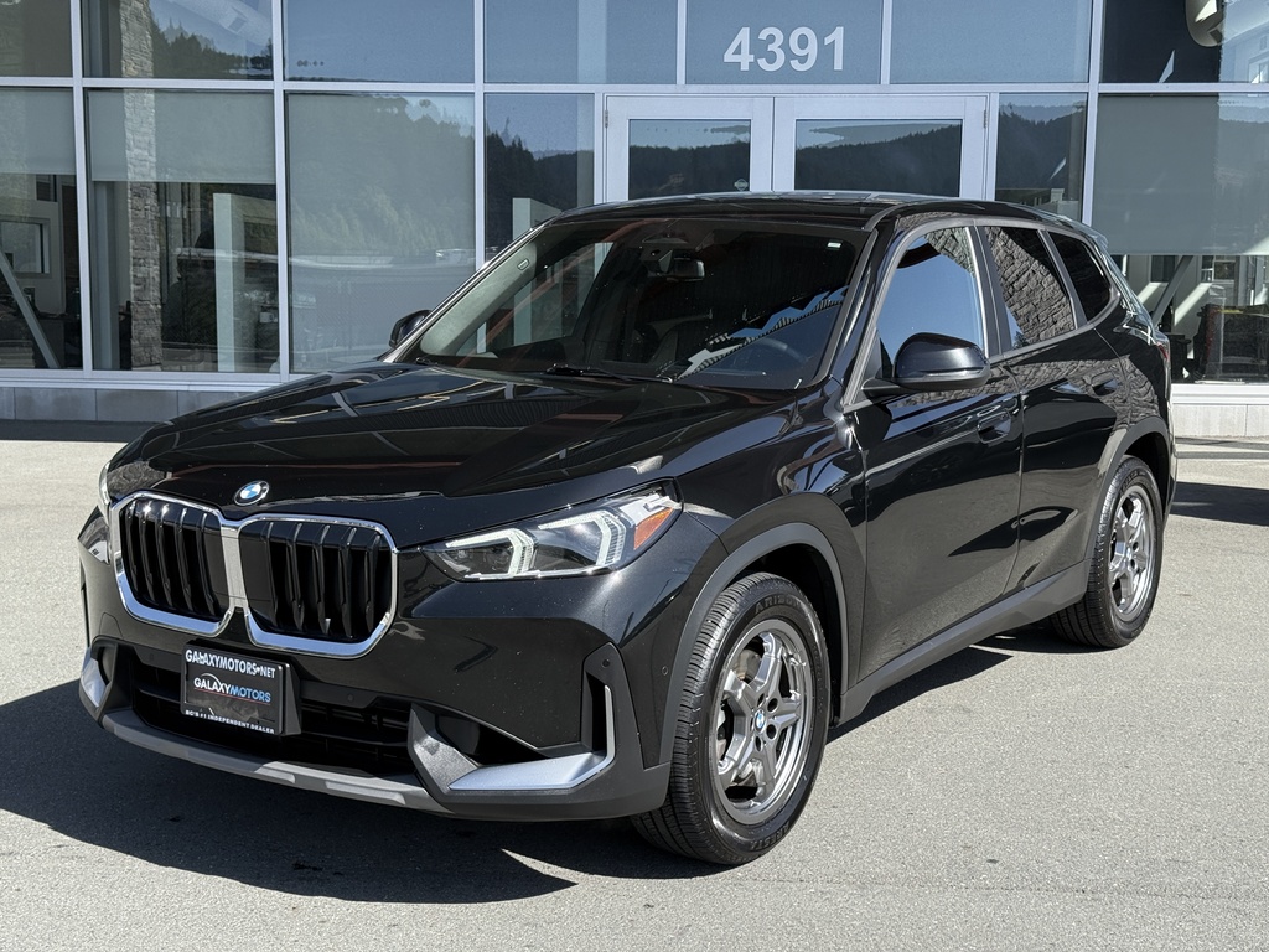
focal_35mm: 48
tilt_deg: -5.9
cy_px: 476
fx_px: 1760
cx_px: 634
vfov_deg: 30.3
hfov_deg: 39.7
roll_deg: +0.1
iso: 80
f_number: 1.78
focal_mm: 6.76
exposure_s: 1/1883
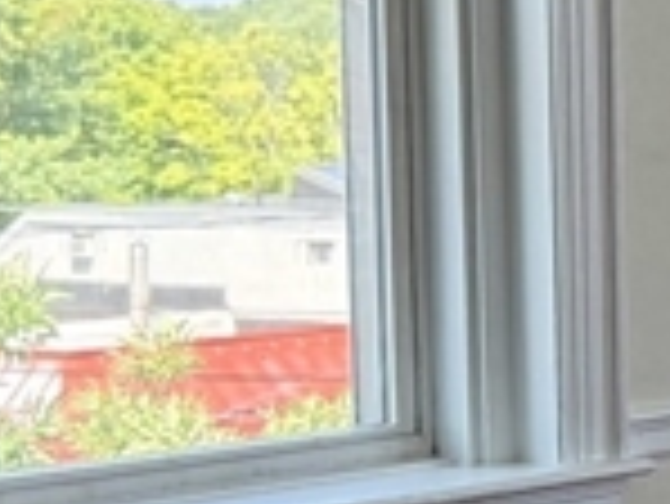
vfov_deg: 9.0
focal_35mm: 165
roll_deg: -0.1
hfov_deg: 10.8
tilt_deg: -5.0
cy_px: 374
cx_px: 1385
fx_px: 3196
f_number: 1.78
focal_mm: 6.76
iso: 100
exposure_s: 1/277
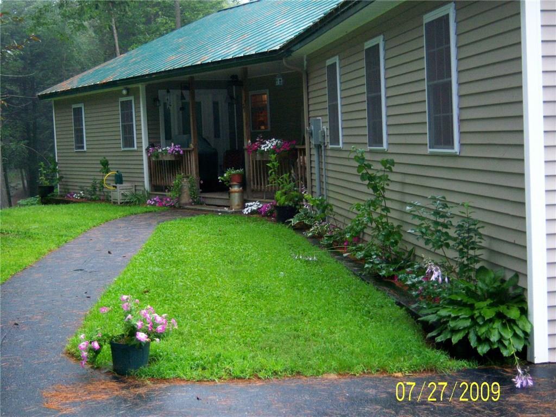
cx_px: 278
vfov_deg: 26.1
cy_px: 208
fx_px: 899
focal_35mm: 56
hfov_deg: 34.3
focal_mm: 11.7
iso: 200
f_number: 3.4
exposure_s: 1/60
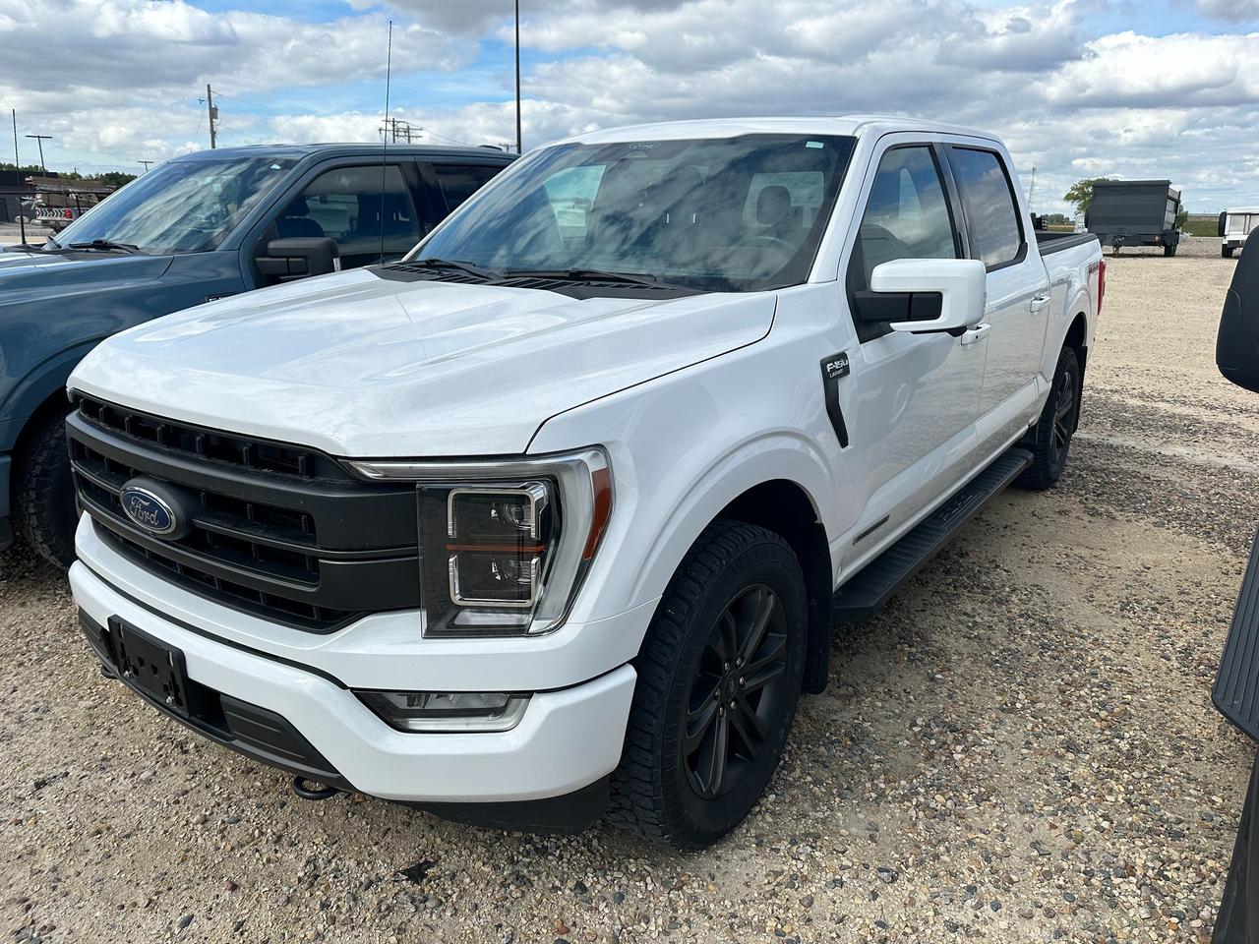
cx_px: 630
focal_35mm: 24
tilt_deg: -15.3
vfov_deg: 56.8
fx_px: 873
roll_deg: +0.1
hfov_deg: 71.6
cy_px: 472
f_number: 1.78
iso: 80
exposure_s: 1/4348
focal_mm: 6.86
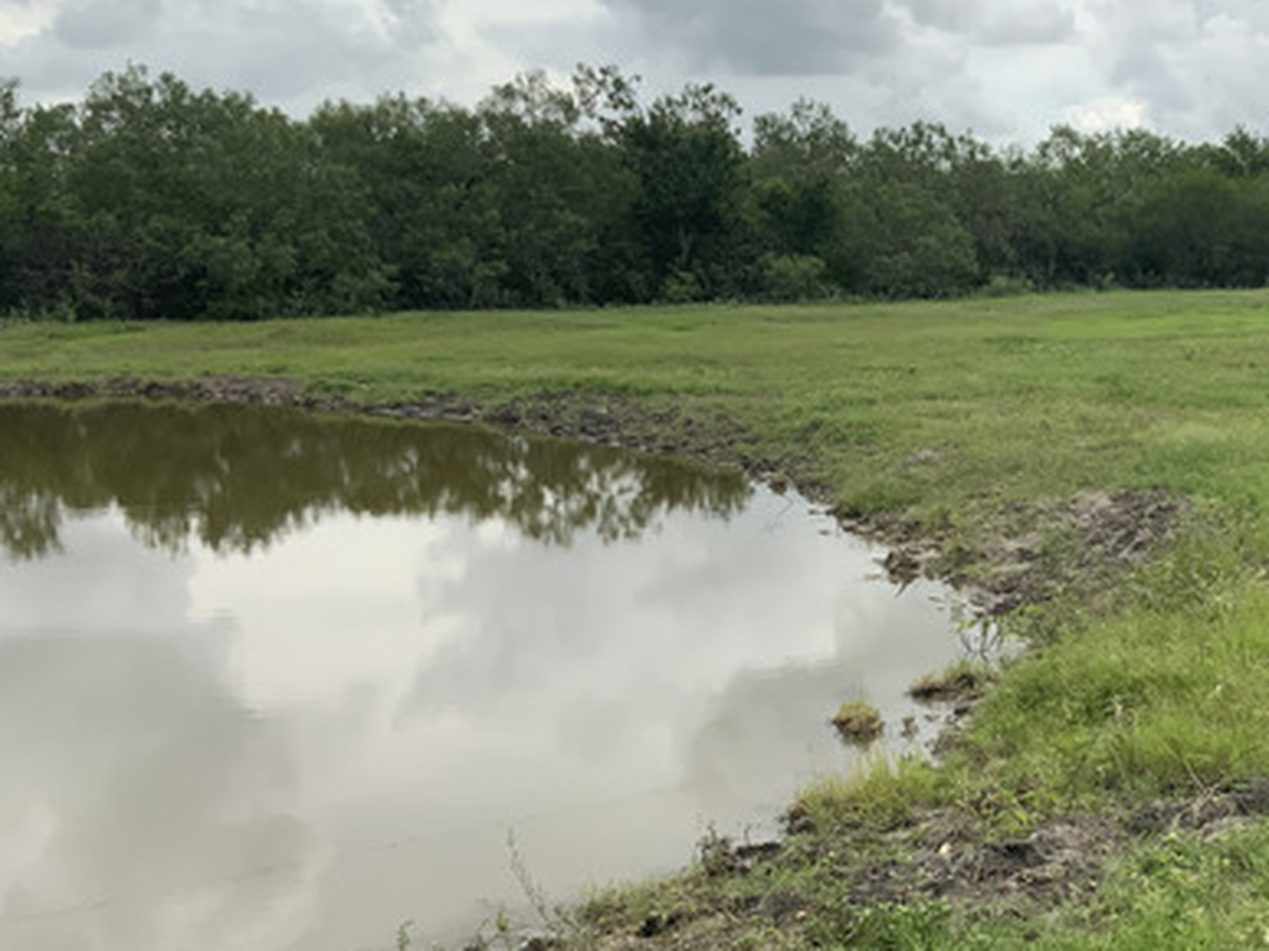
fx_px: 1759
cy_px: 548
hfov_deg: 38.5
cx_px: 974
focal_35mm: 48
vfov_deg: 30.2
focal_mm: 3
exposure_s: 1/1848
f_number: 1.8
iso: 16
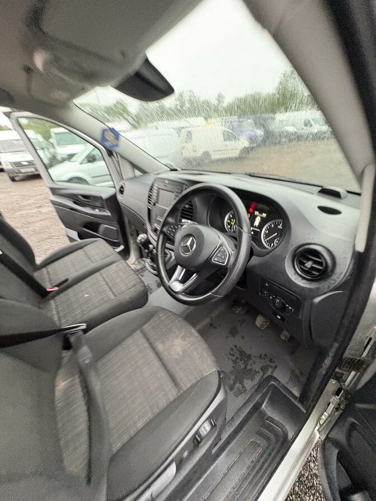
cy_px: 250
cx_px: 188
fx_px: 203
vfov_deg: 102.1
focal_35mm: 14
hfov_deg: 85.7
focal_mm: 2.22
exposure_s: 1/58
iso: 800
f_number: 2.2
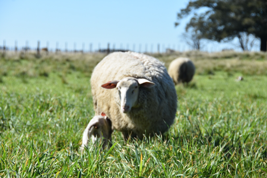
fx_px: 1057
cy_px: 89
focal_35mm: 142
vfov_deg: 9.6
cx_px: 134
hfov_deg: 14.4
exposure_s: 1/500
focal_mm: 95
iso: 180
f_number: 8
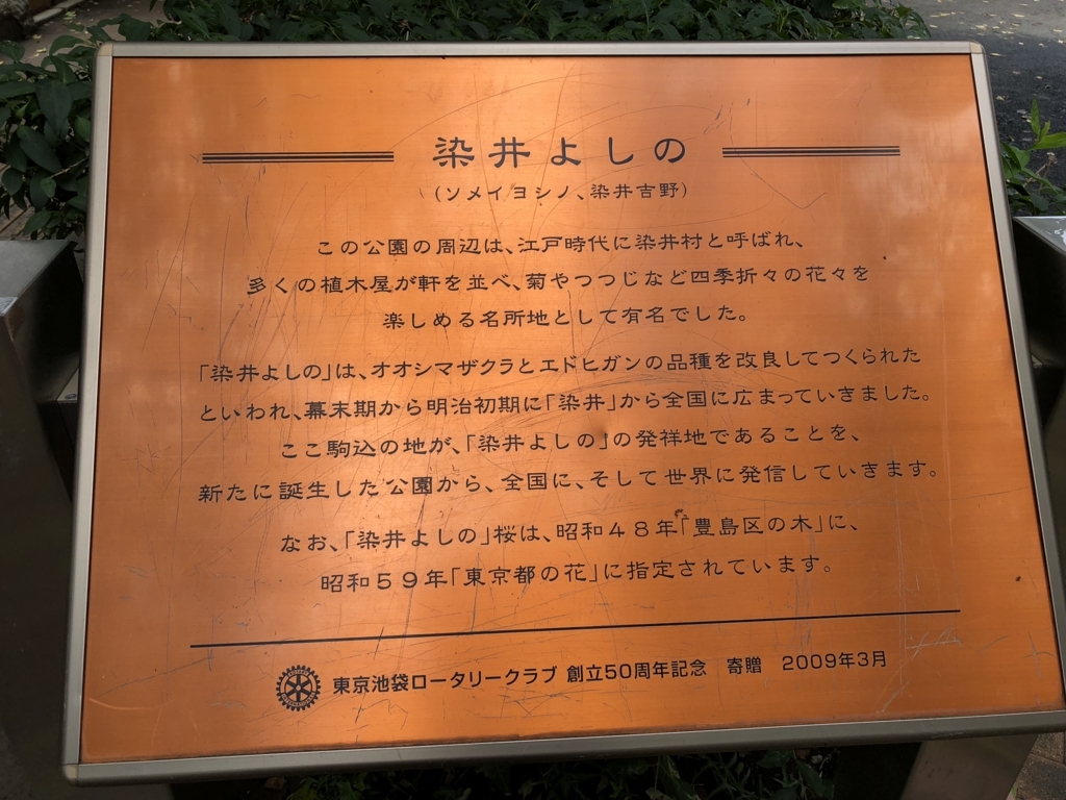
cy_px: 400
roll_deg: -1.2
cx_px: 533
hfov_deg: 63.4
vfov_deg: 49.7
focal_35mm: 28
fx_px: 862
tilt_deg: -32.5
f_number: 1.8
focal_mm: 3.99
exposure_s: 1/527
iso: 20
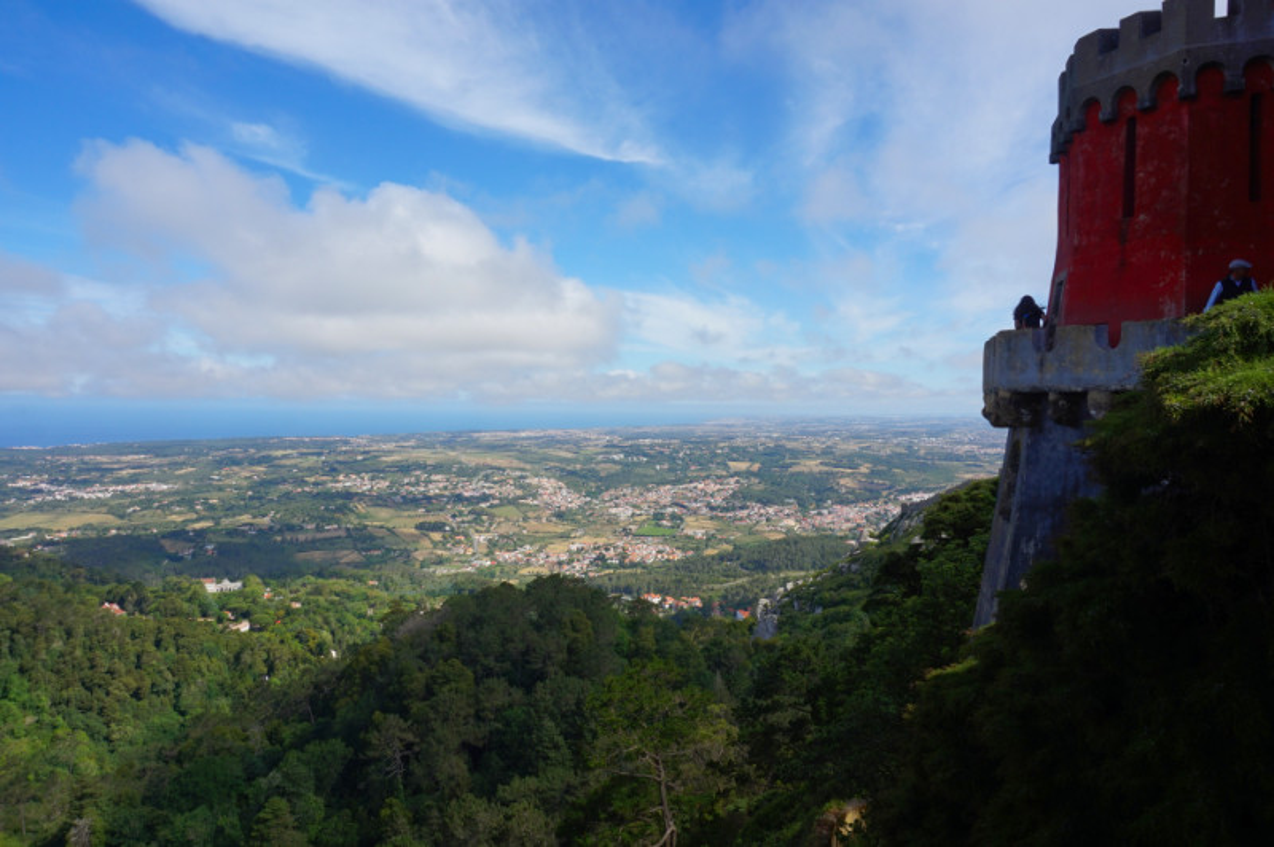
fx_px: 849
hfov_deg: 73.8
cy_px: 424
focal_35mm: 24
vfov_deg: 53.1
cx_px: 637
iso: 100
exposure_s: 1/100
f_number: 14
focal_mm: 16
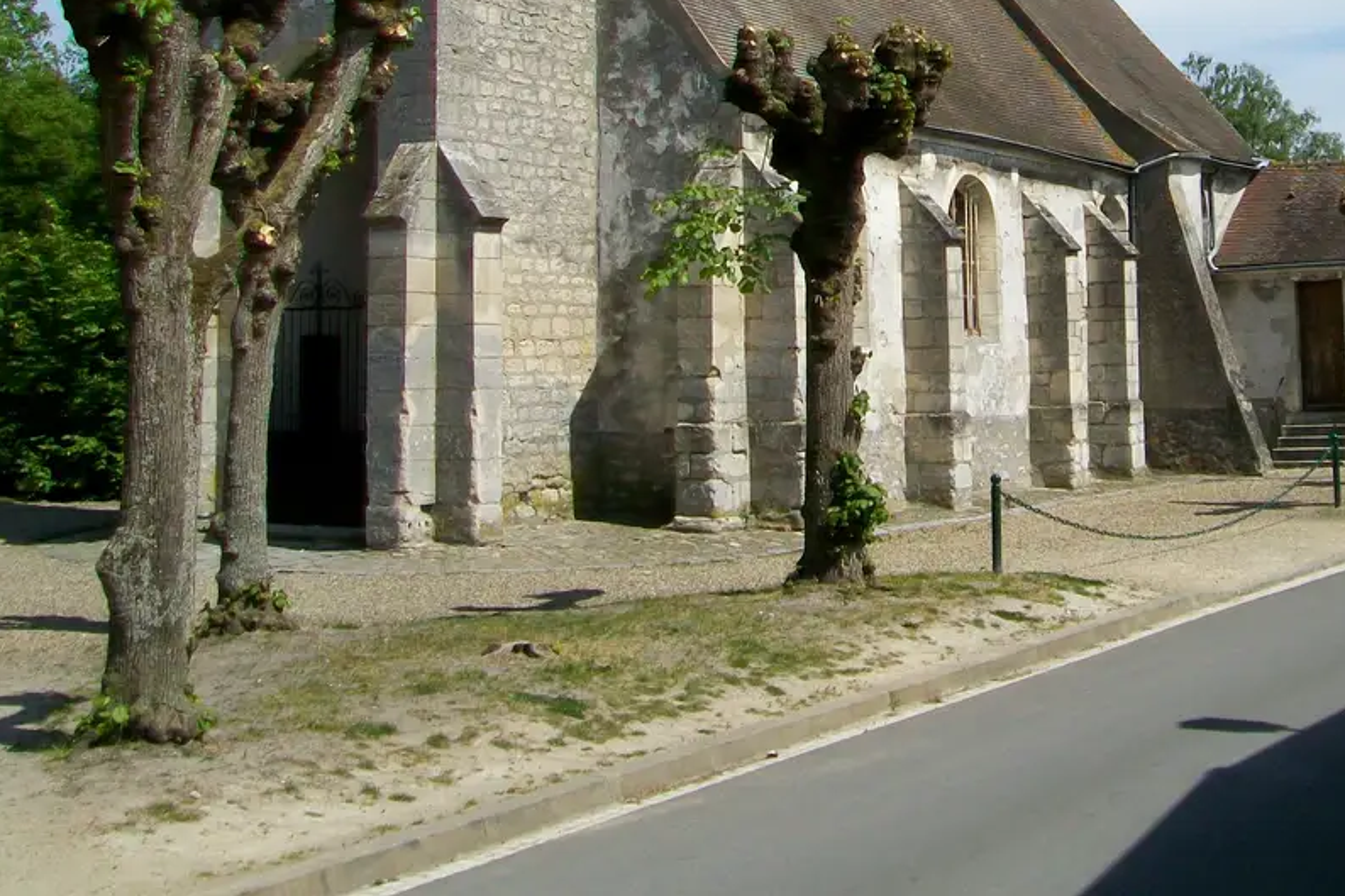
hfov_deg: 35.0
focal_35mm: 57
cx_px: 739
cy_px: -186
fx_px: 2129
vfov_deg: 21.9
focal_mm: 6.1
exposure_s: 1/640
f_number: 4.9
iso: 64
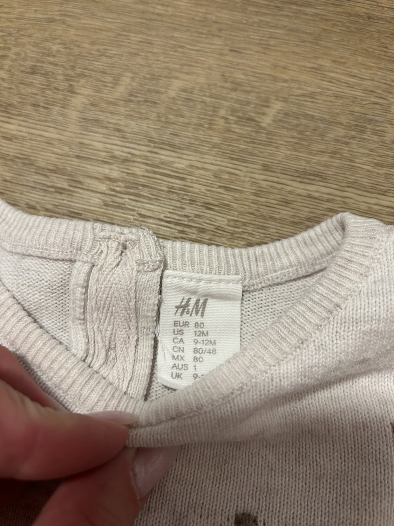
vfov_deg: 67.3
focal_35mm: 26
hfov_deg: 53.1
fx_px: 395
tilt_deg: -78.4
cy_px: 263
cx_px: 197
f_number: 1.5
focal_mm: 5.7
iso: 100
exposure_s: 1/50
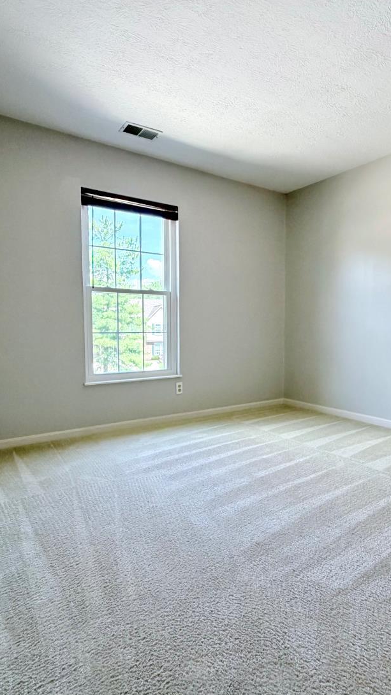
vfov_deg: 83.8
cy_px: 355
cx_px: 232
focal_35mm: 21
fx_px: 387
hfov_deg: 53.3
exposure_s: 1/121
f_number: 2.2
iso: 250
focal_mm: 2.22
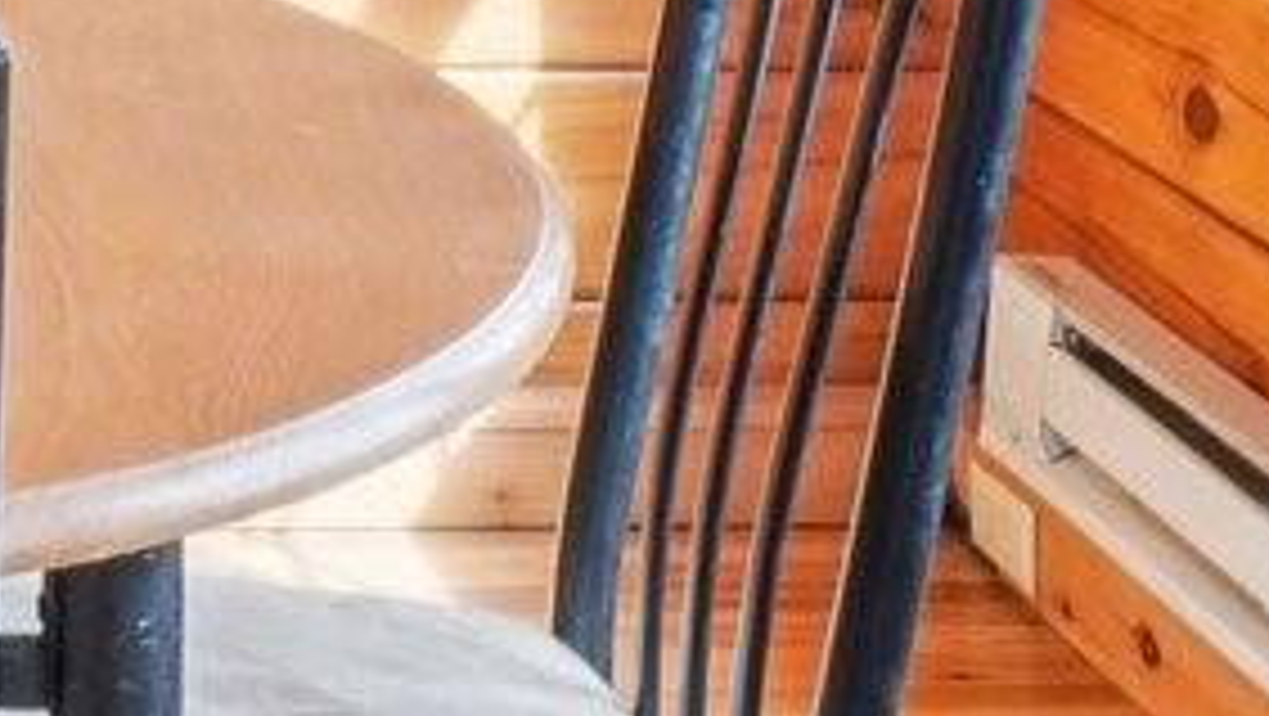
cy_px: -961
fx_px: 3838
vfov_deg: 9.5
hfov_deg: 16.5
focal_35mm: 114
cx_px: -824
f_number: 8
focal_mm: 10
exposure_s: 1/30
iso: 400
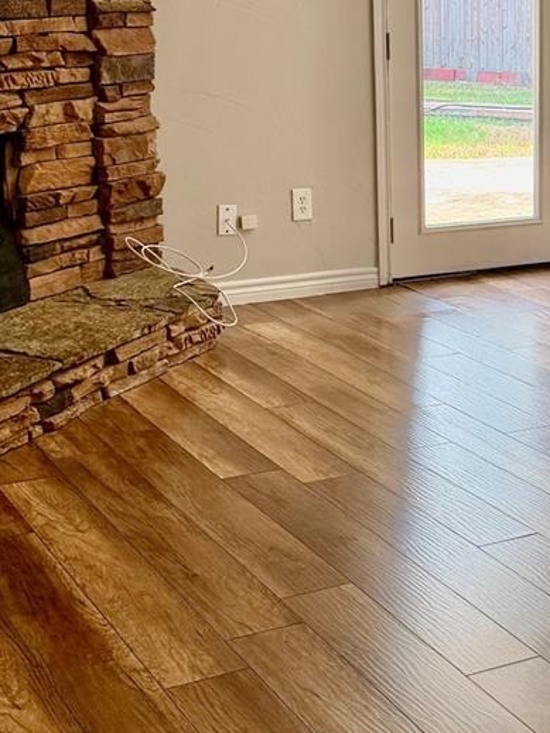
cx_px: 587
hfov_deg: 19.9
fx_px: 1505
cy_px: 271
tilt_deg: -11.7
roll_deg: -1.6
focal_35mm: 71
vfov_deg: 27.3
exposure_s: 1/164
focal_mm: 6.76
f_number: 1.78
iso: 80
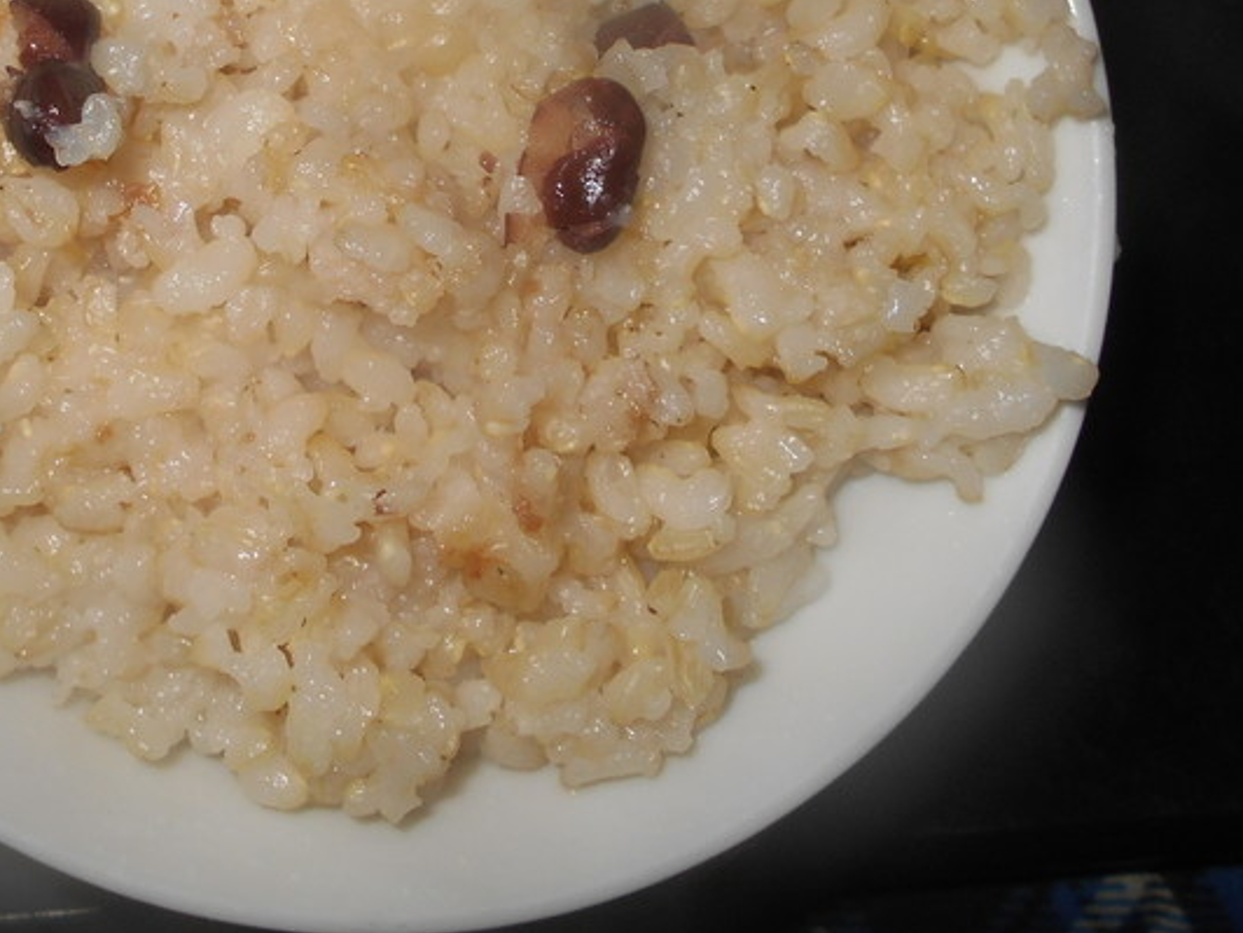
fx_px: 1795
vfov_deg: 28.2
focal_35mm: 50
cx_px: 332
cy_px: 122
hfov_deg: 37.4
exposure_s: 1/25
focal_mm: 4.6
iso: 80
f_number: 8
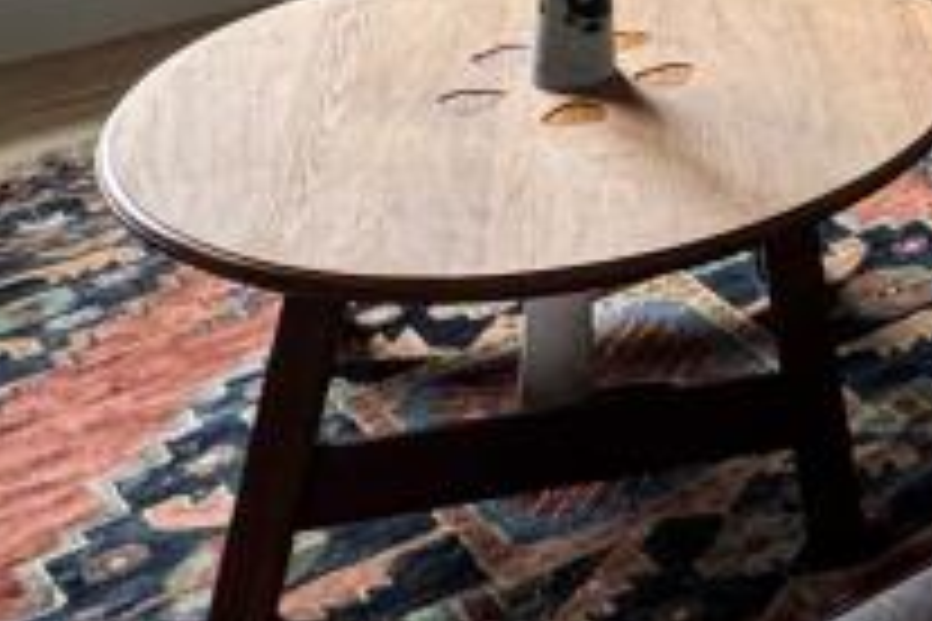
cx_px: 1292
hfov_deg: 23.8
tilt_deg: +0.4
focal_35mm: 72
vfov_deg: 14.9
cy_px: -670
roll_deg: -1.8
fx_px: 1864
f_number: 2.2
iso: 250
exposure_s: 1/100
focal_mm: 2.22
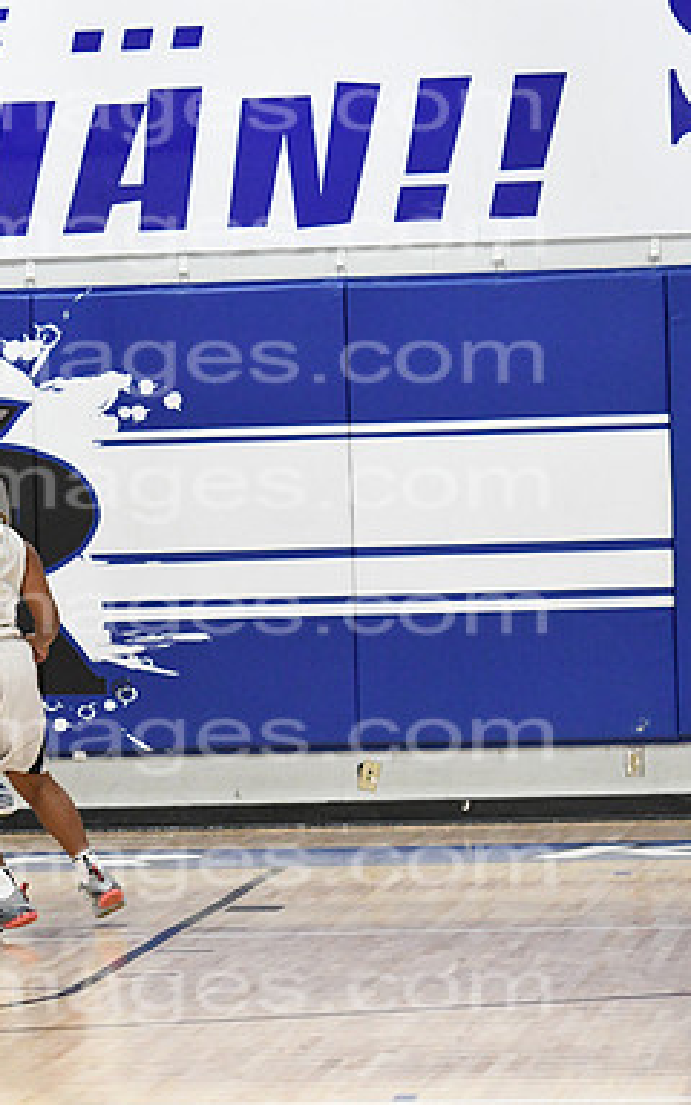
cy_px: 551
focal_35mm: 259
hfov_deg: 5.1
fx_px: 7804
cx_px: -98
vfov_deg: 8.1
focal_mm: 112
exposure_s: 1/640
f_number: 4
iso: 5000
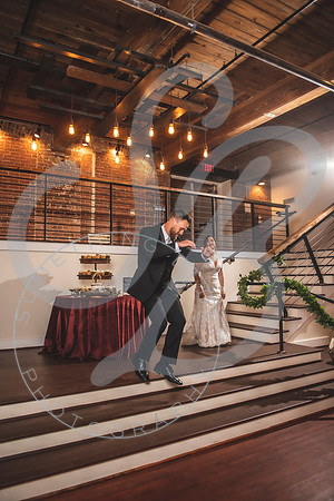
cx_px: 167
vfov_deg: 69.4
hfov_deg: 49.6
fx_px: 362
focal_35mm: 26
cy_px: 250
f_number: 2.8
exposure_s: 1/160
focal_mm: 26
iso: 400
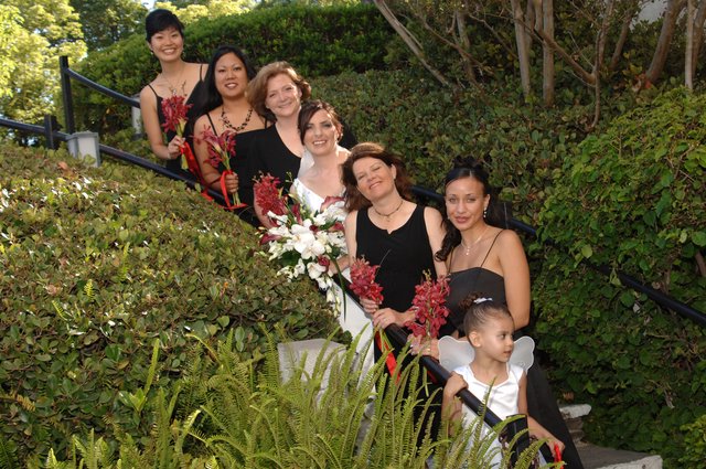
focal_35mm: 63
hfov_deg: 31.9
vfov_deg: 21.5
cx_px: 353
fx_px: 1234
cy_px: 234
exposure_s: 1/180
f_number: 6.7
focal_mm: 42
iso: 400
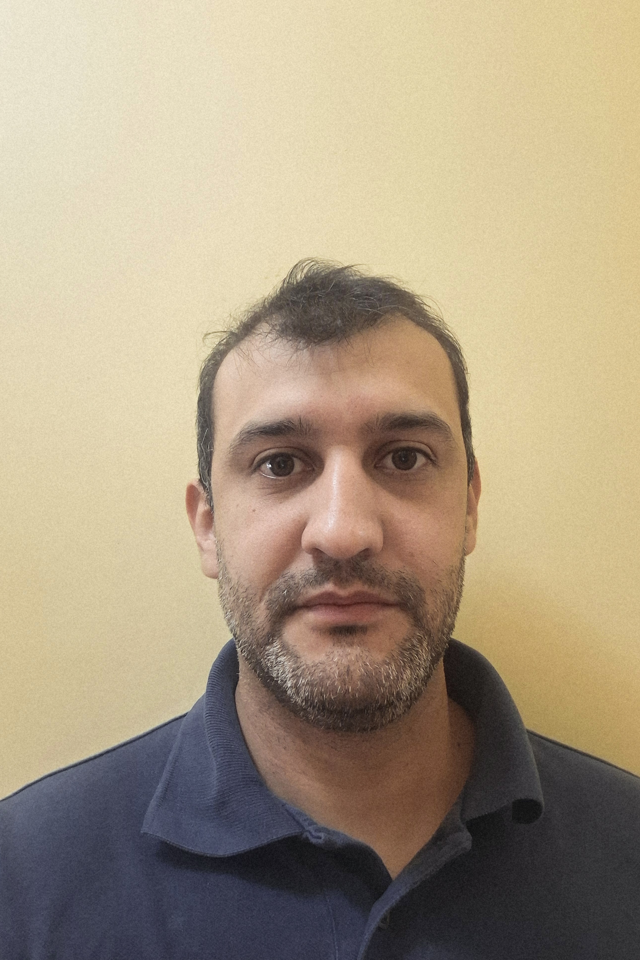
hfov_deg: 47.9
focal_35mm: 27
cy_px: 467
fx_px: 720
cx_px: 345
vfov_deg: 67.4
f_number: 2.2
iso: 800
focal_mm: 3.72
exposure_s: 1/25
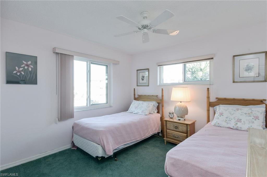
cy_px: 88
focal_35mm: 15
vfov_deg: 77.2
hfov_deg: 100.4
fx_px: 111
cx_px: 134
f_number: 11
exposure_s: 1/6
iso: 200
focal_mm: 10
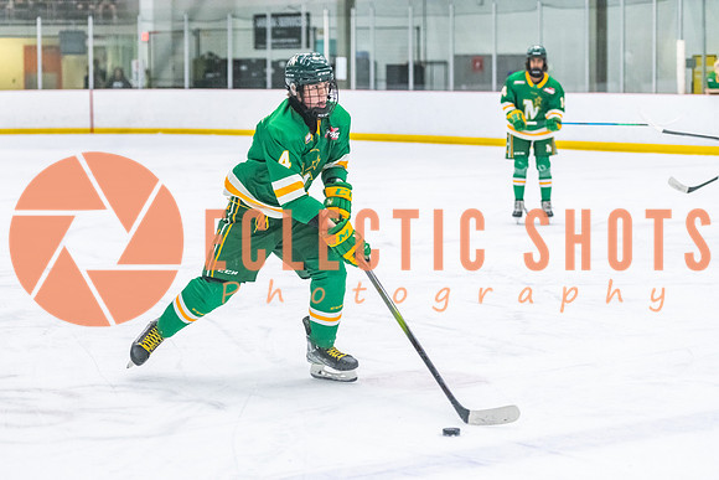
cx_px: 303
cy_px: 278
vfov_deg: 12.9
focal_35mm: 107
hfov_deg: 19.2
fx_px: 2129
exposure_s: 1/800
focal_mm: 92
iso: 4000
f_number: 2.8
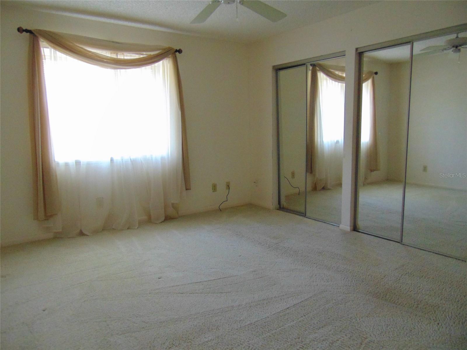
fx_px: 337
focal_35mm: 25
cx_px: 234
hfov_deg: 69.4
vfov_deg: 54.9
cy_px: 175
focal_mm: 4.5
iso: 400
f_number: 3
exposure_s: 1/20
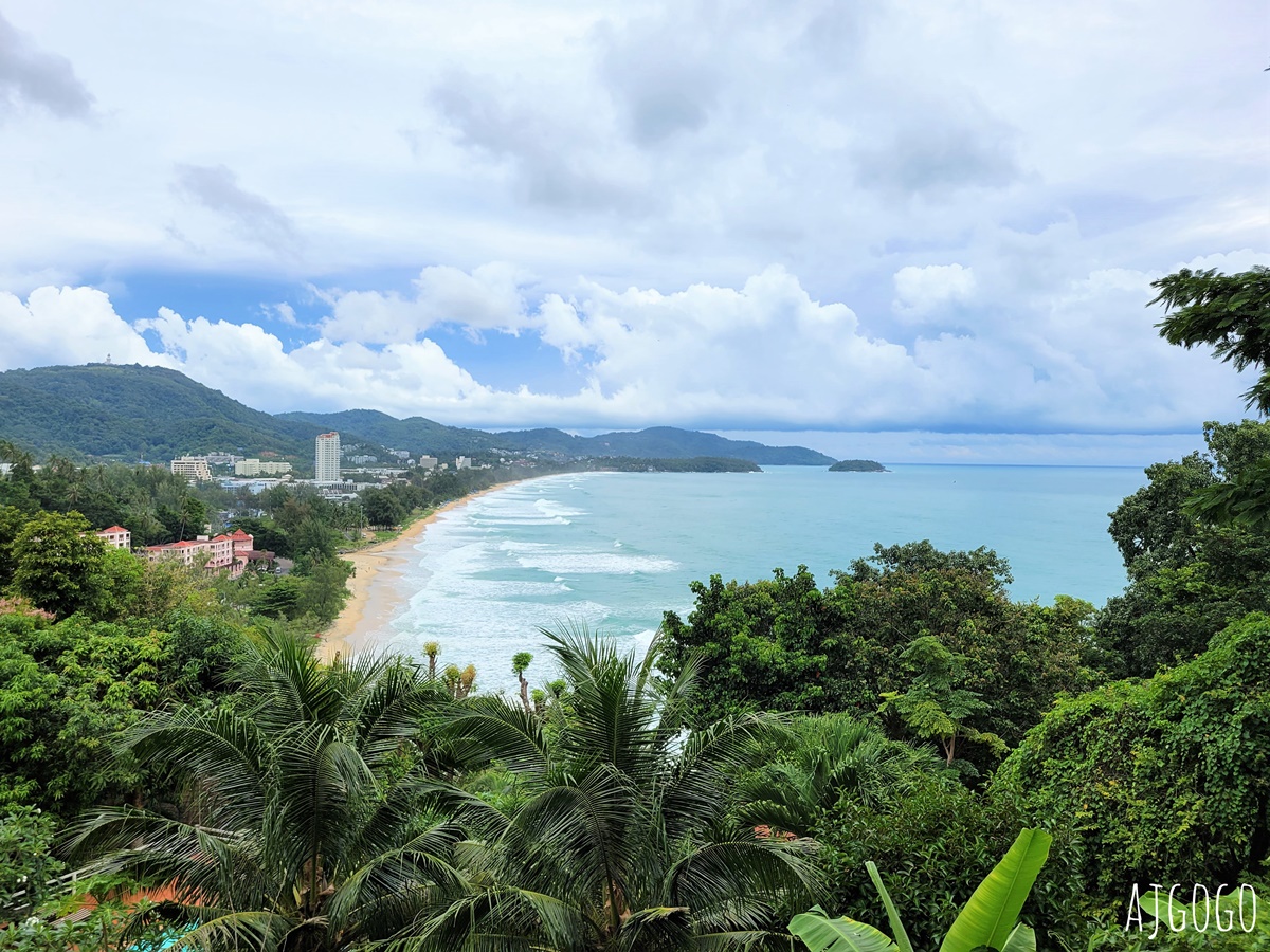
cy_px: 476
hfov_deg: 67.3
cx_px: 635
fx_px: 954
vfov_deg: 53.1
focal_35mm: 26
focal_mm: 5.4
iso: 40
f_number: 1.8
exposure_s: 1/2929
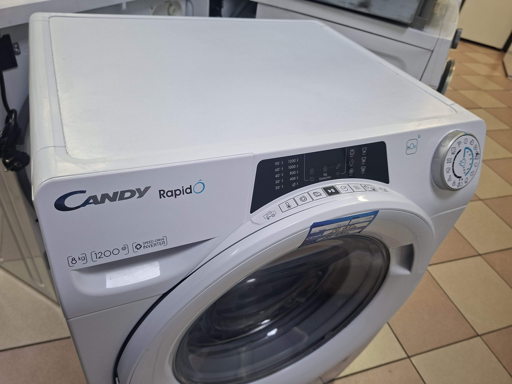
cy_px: 192
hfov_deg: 73.9
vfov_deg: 58.9
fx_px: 340
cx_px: 256
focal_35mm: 23
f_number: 1.8
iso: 160
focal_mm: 5.54
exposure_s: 1/50
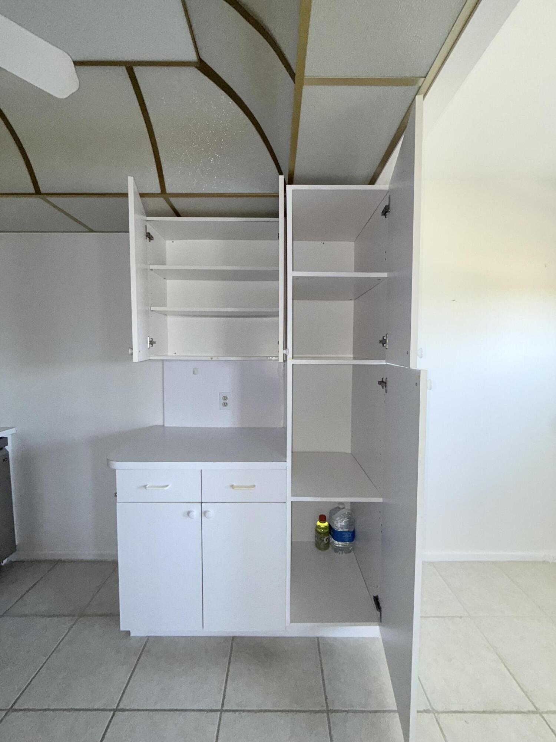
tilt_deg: -3.1
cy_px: 371
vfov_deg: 102.1
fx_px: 300
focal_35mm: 14
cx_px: 278
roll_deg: -0.1
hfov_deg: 85.7
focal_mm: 2.22
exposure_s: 1/91
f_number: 2.2
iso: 125
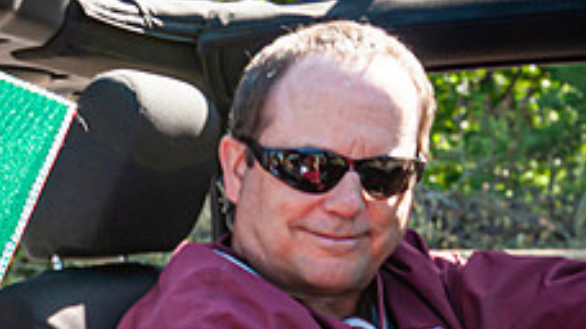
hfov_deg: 22.9
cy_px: 379
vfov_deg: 13.4
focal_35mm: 88
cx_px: -39
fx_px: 1367
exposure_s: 1/200
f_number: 7.1
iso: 200
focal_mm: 22
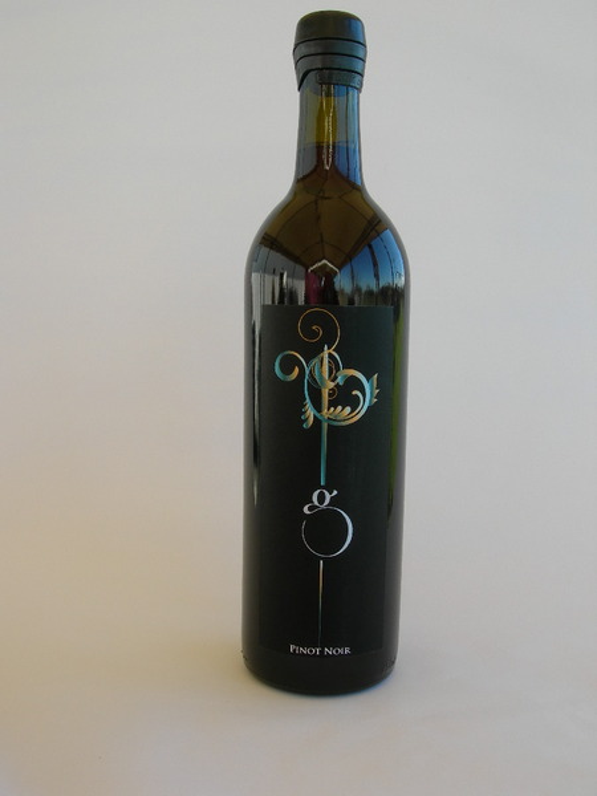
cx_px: 298
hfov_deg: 37.7
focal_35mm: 38
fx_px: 874
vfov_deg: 49.0
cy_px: 398
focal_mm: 7.8
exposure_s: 1/116
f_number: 4.8
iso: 50
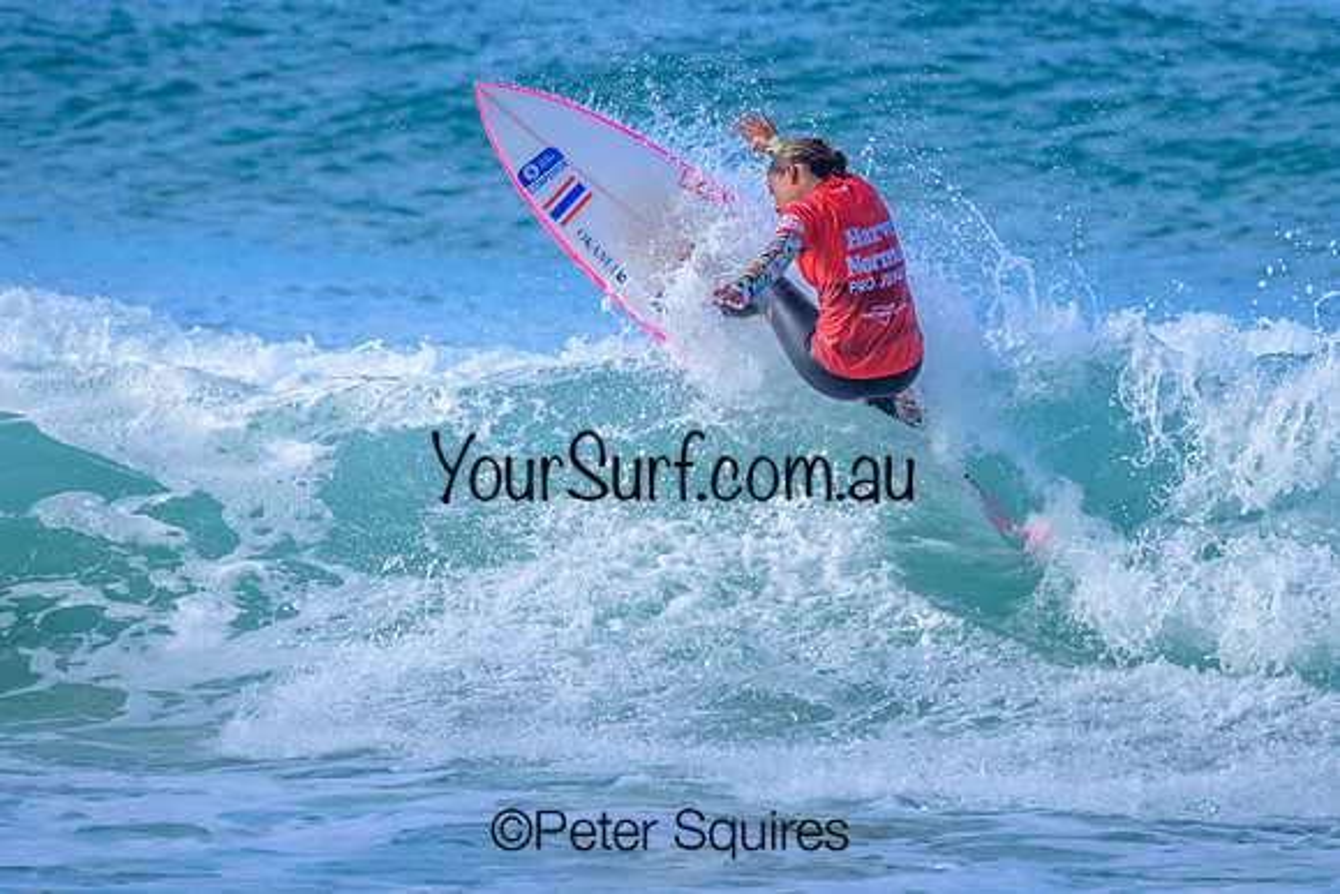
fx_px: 40893
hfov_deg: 1.9
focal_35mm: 1098
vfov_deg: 1.3
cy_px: 322
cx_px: 816
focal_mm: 800
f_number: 6.3
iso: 560
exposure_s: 1/2000
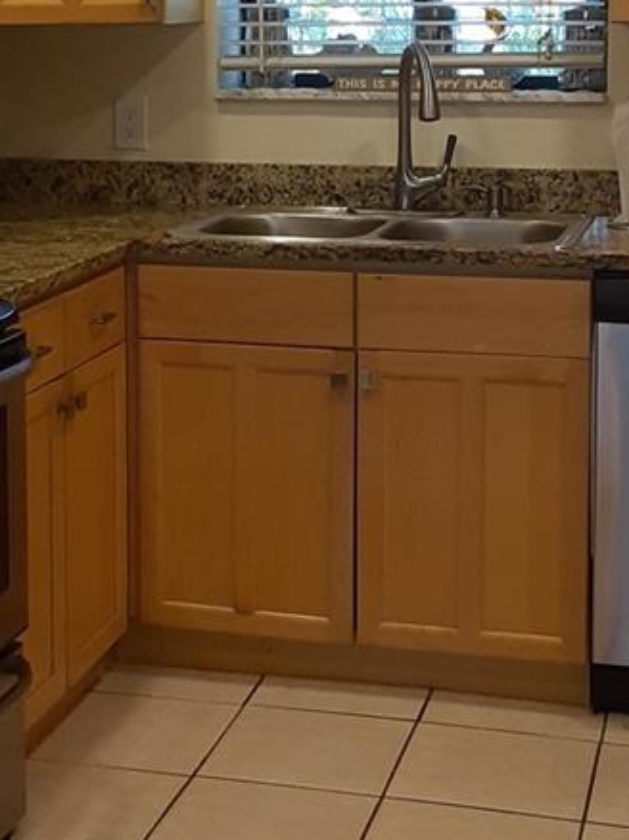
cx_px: 232
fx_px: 1795
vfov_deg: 26.1
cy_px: 238
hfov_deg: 19.8
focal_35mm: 74
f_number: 1.9
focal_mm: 2.91
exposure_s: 1/60
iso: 125
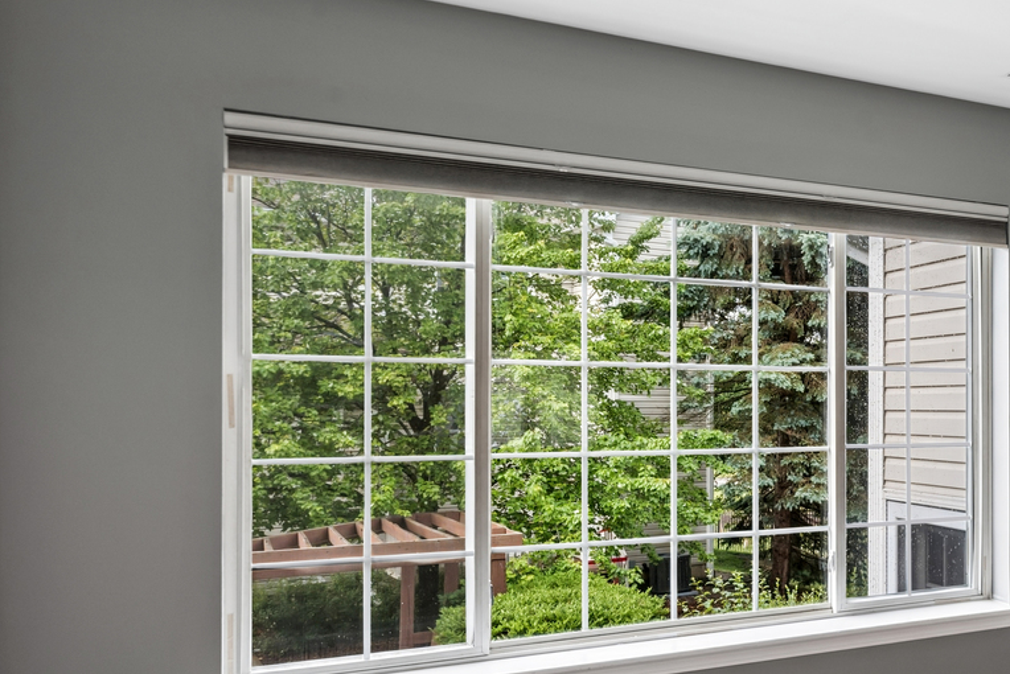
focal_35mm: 36
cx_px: 936
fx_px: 1010
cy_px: 369
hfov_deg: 47.0
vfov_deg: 36.9
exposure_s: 1/20
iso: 200
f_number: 11
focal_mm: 17
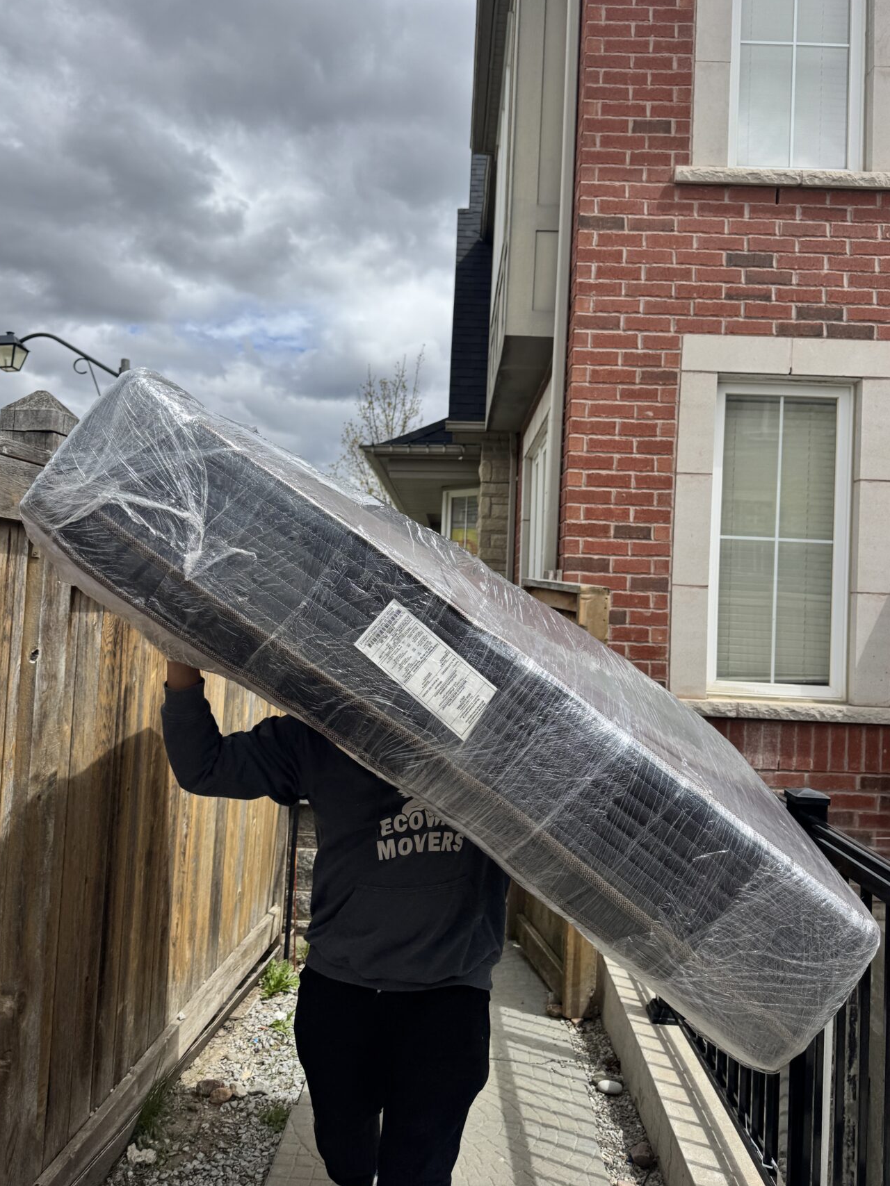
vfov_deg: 65.3
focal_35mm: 27
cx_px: 424
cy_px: 570
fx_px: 926
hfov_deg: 51.3
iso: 80
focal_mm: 6.76
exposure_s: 1/5814
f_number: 1.78
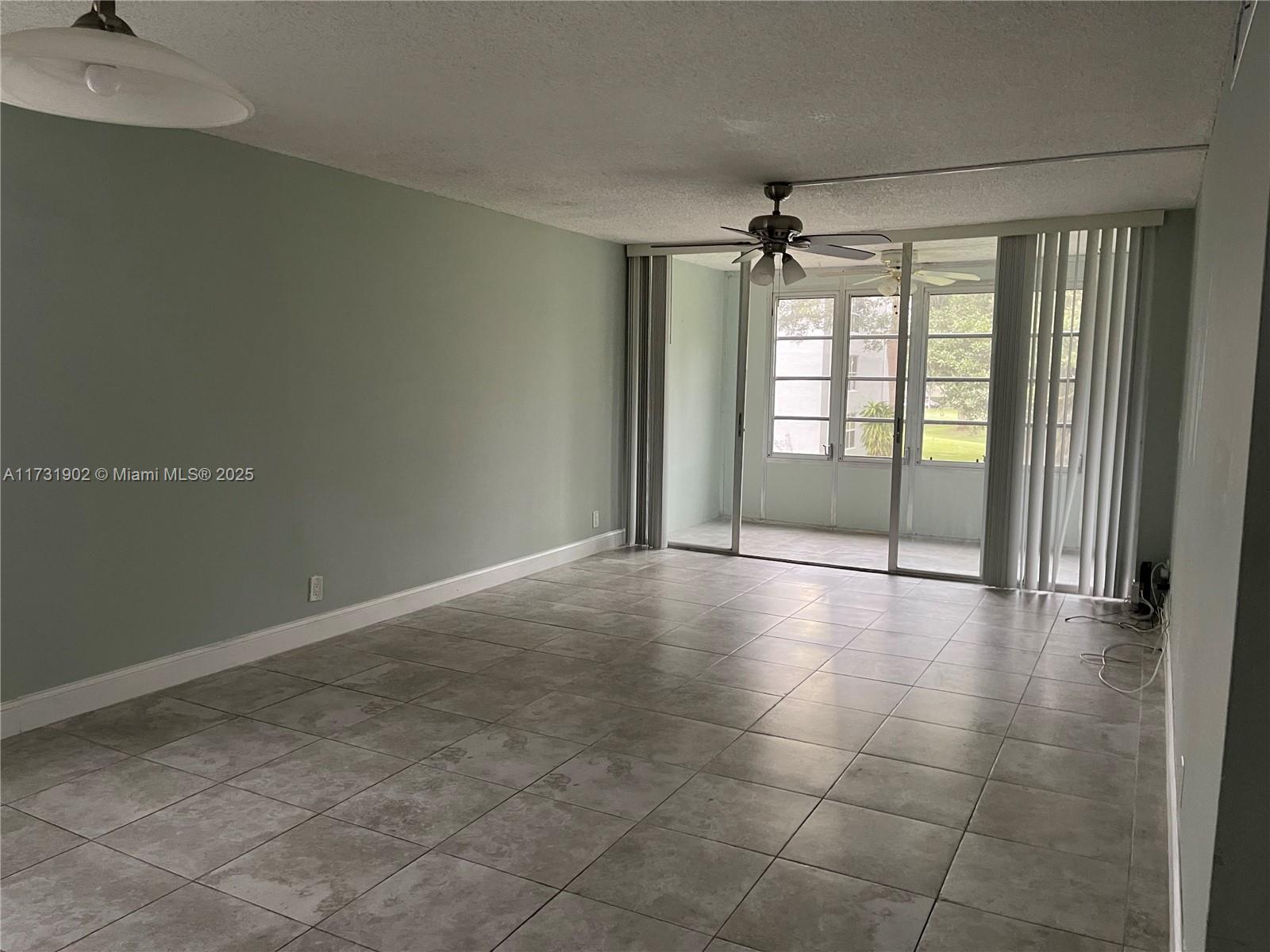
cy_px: 476
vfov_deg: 54.9
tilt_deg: -6.0
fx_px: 917
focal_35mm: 25
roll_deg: +0.4
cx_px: 635
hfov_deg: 69.4
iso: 250
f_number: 1.6
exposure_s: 1/60
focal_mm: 5.1
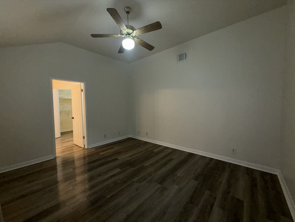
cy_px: 111
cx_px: 148
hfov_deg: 102.1
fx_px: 119
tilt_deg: -2.5
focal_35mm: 14
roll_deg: +0.8
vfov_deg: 85.7
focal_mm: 2.22
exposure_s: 1/60
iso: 100
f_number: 2.2
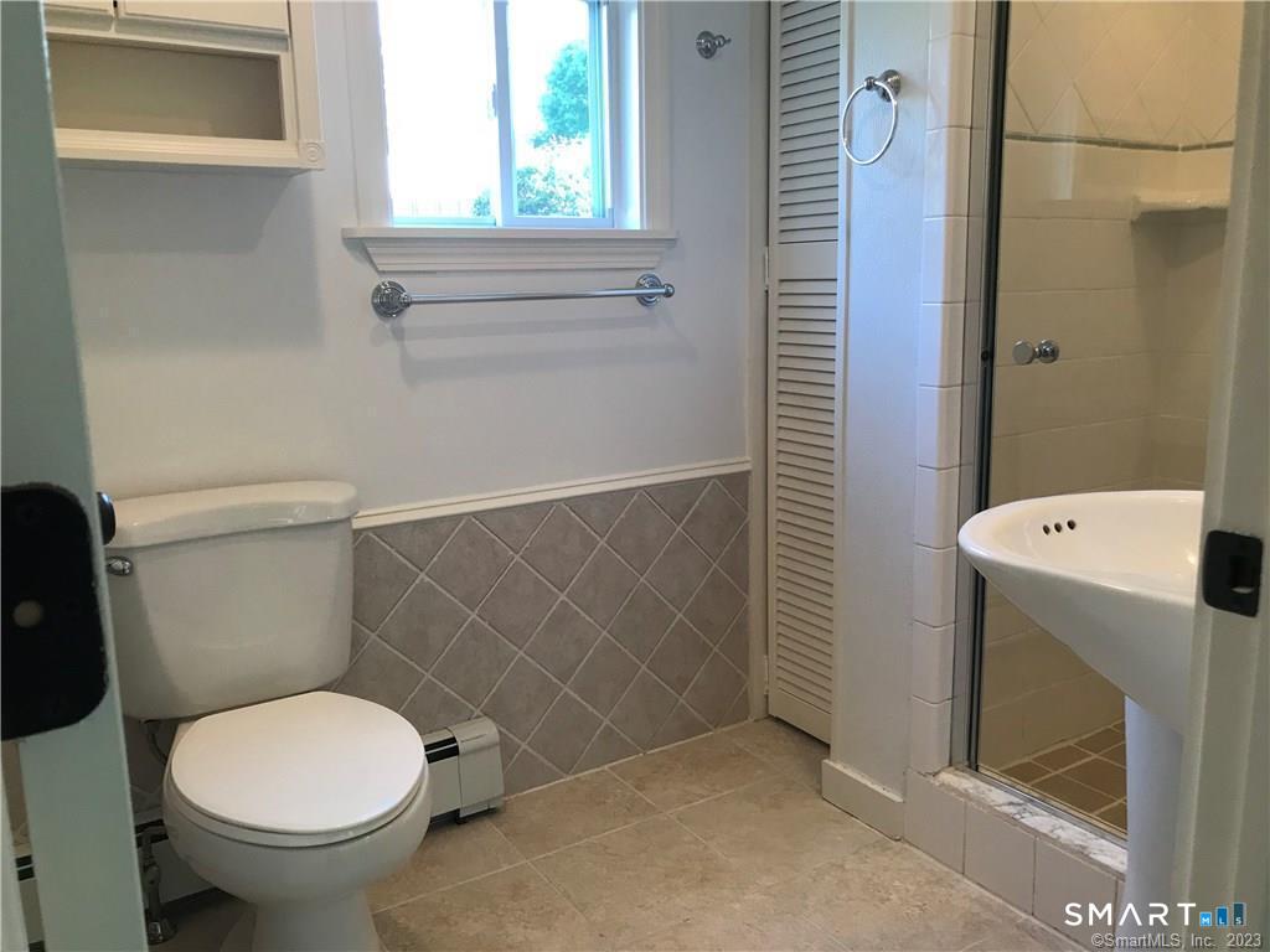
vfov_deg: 49.7
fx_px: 1027
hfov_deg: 63.4
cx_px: 635
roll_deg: +1.3
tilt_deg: -11.6
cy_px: 476
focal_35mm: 28
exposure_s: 1/30
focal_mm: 3.99
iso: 25
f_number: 1.8
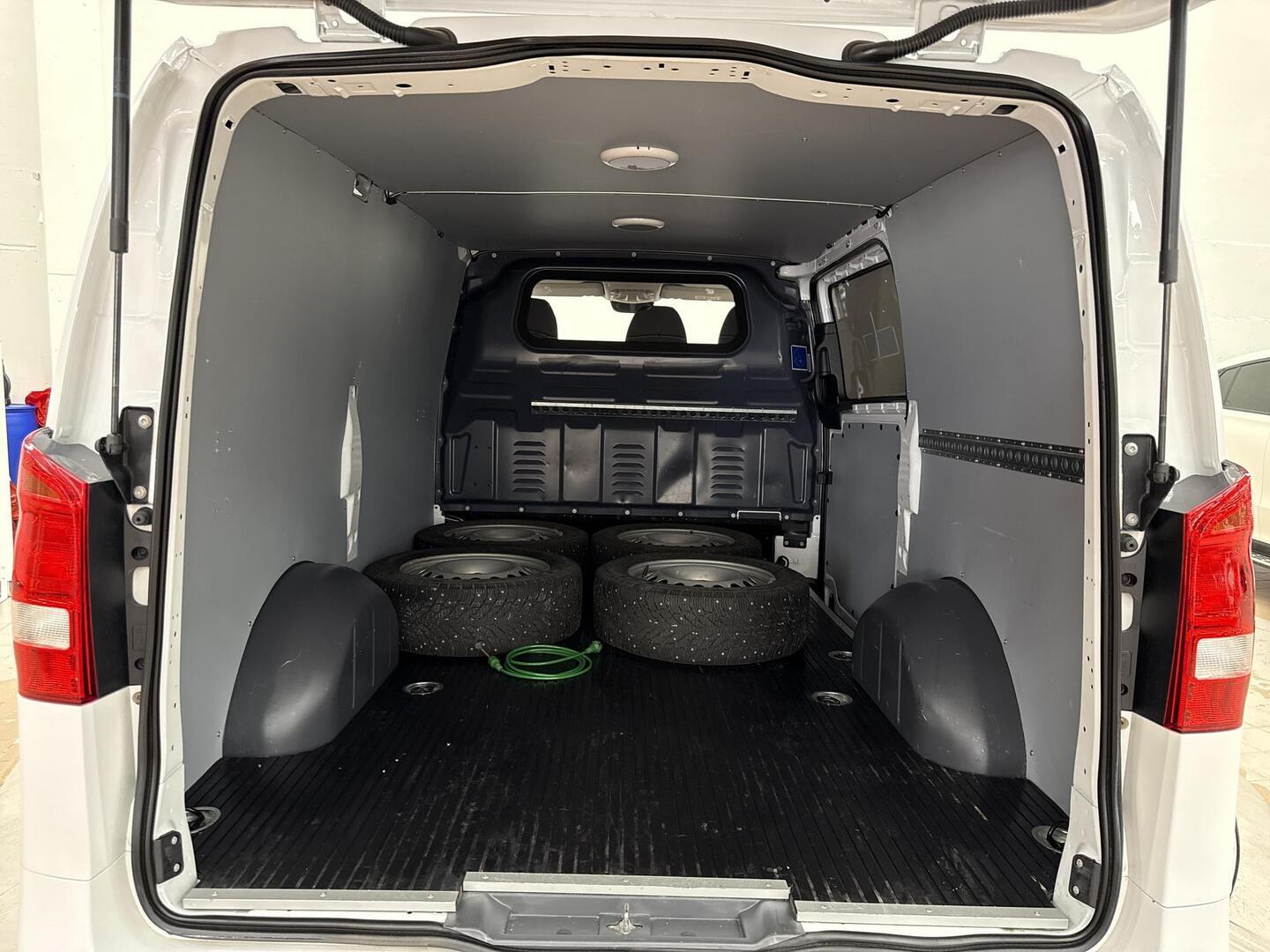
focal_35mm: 24
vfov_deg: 56.8
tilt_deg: -6.8
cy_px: 476
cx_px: 635
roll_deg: -2.2
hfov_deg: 71.6
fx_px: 881
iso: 500
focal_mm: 6.76
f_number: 1.78
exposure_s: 1/50
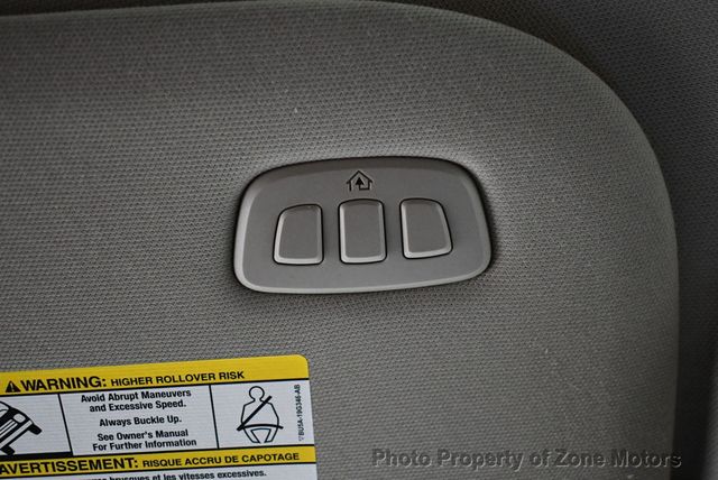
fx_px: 878
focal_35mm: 44
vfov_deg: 30.6
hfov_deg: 44.5
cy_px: 240
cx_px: 359
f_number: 3.8
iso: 3200
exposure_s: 1/80
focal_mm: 22
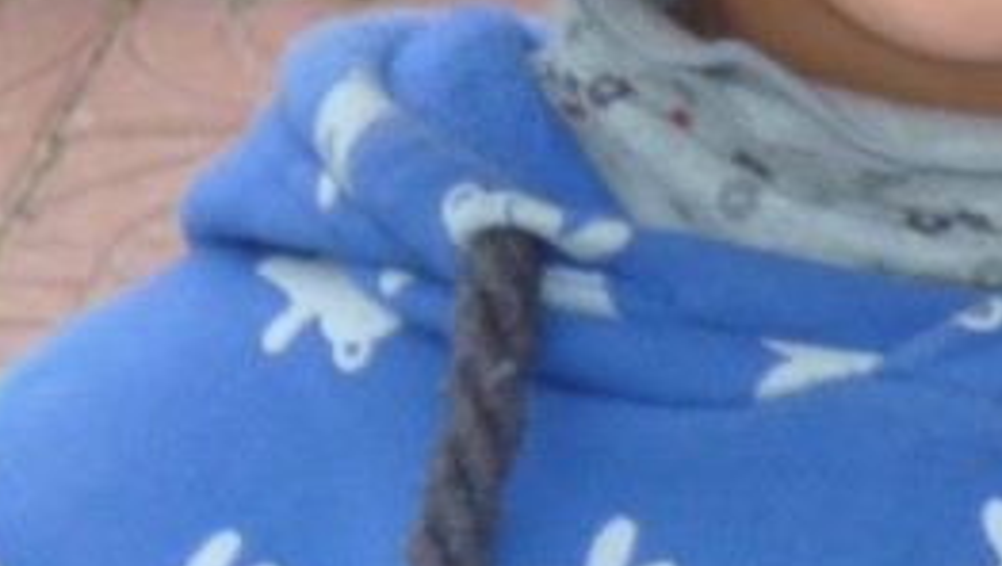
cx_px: 1258
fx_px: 13617
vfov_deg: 2.4
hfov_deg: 4.2
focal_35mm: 512
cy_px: -698
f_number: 4.5
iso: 100
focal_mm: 22.5
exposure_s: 1/60
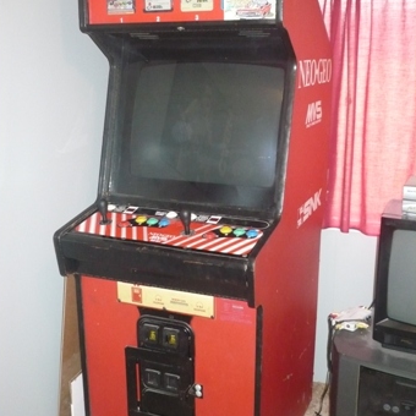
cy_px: 218
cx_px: 206
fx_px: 571
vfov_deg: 40.0
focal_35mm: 42
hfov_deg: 40.0
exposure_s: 1/30
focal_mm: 5.8
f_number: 2.8
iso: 500
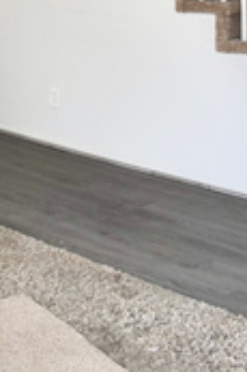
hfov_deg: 17.5
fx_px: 773
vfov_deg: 25.0
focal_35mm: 75
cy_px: -41
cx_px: -24
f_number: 5.6
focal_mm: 18
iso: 450
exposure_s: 1/60
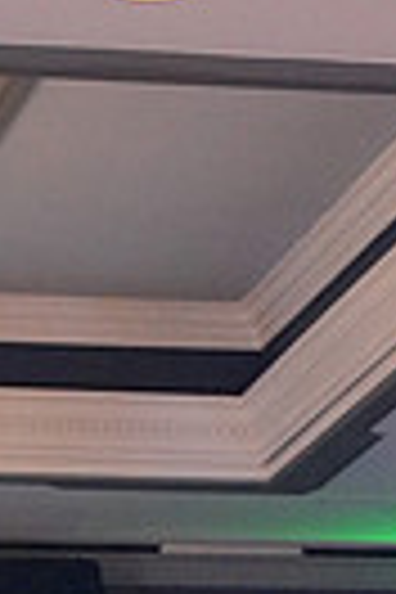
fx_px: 4636
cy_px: 1210
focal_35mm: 281
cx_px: 758
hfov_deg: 4.8
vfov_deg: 7.1
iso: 4000
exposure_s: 1/400
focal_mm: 43
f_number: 4
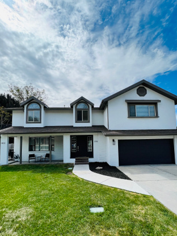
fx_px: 102
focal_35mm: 15
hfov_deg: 81.7
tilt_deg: +5.1
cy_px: 134
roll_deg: +0.6
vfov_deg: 97.5
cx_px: 91
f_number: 1.8
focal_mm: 1.57
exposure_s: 1/2481
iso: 32
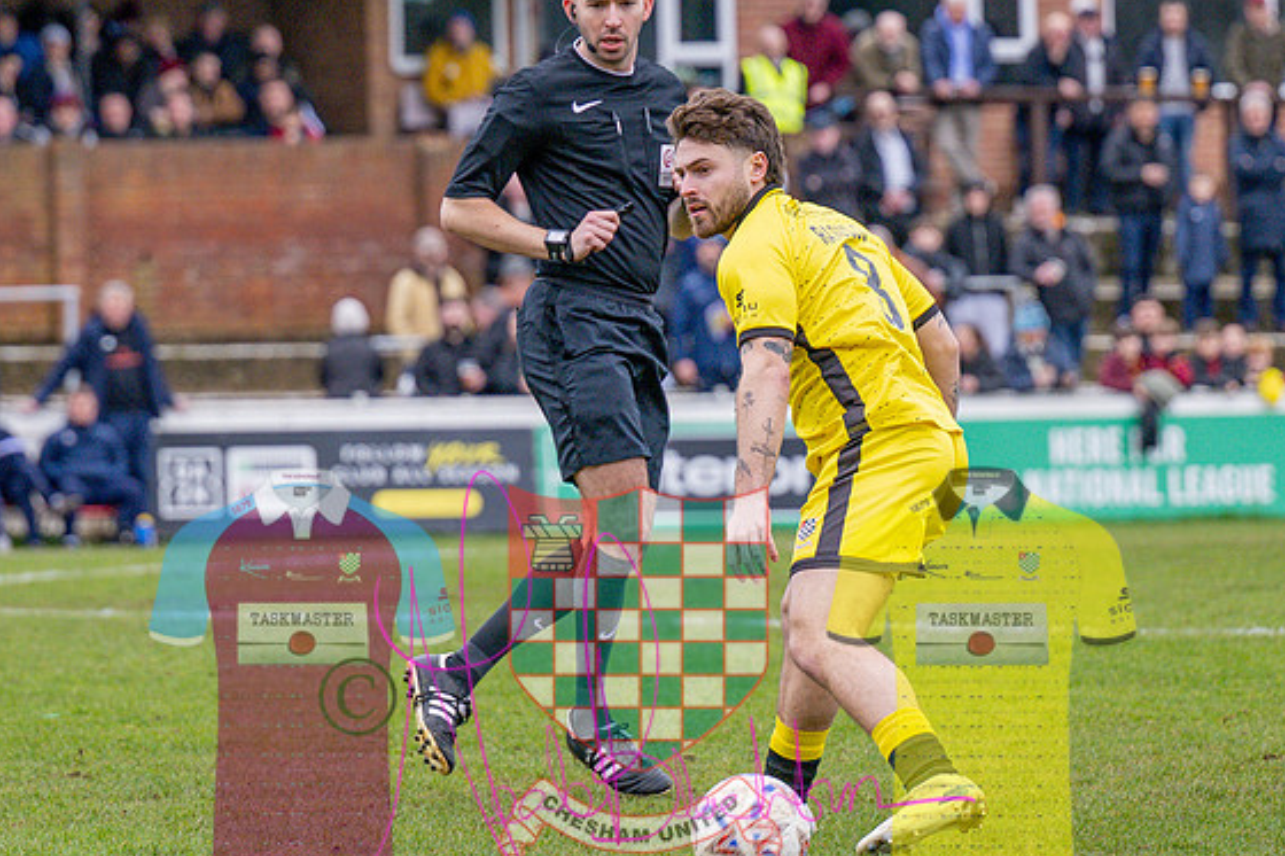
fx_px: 11383
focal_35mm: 319
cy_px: 403
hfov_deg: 6.5
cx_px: 519
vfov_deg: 4.3
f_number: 2.8
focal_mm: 120
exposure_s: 1/1250
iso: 400
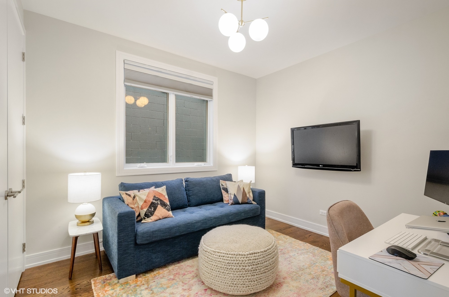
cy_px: 148
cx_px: 224
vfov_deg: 71.8
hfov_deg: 95.1
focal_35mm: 16
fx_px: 205
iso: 200
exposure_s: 1/4
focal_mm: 11
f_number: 8
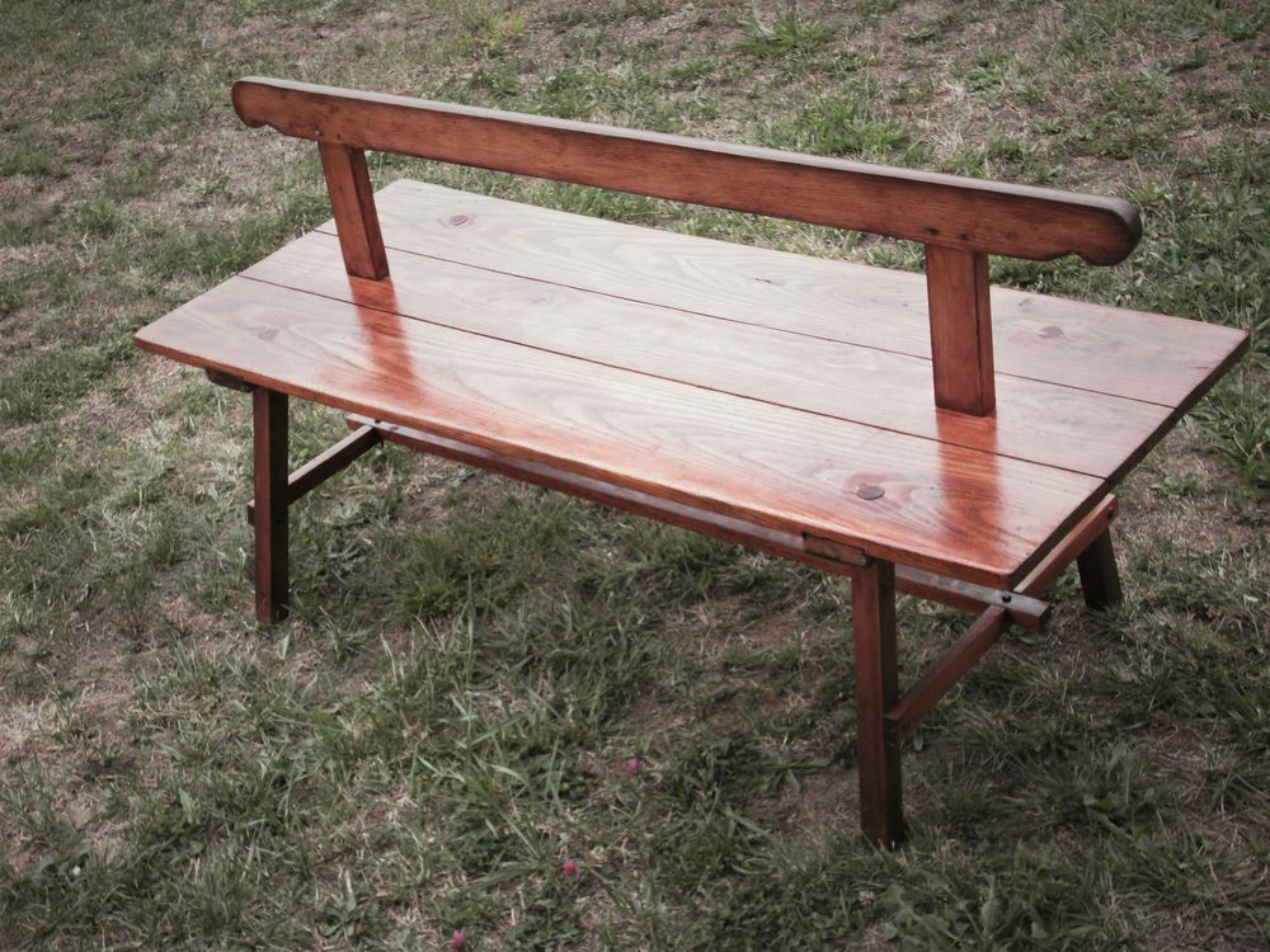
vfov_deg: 26.1
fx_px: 2055
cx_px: 635
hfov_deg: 34.3
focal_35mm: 56
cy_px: 476
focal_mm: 9.9
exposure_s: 1/250
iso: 80
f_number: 4.4
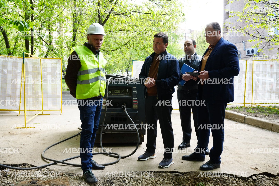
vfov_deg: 38.9
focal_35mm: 34
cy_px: 93
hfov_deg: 55.8
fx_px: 264
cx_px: 140
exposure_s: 1/125
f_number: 6.3
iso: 400
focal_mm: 34
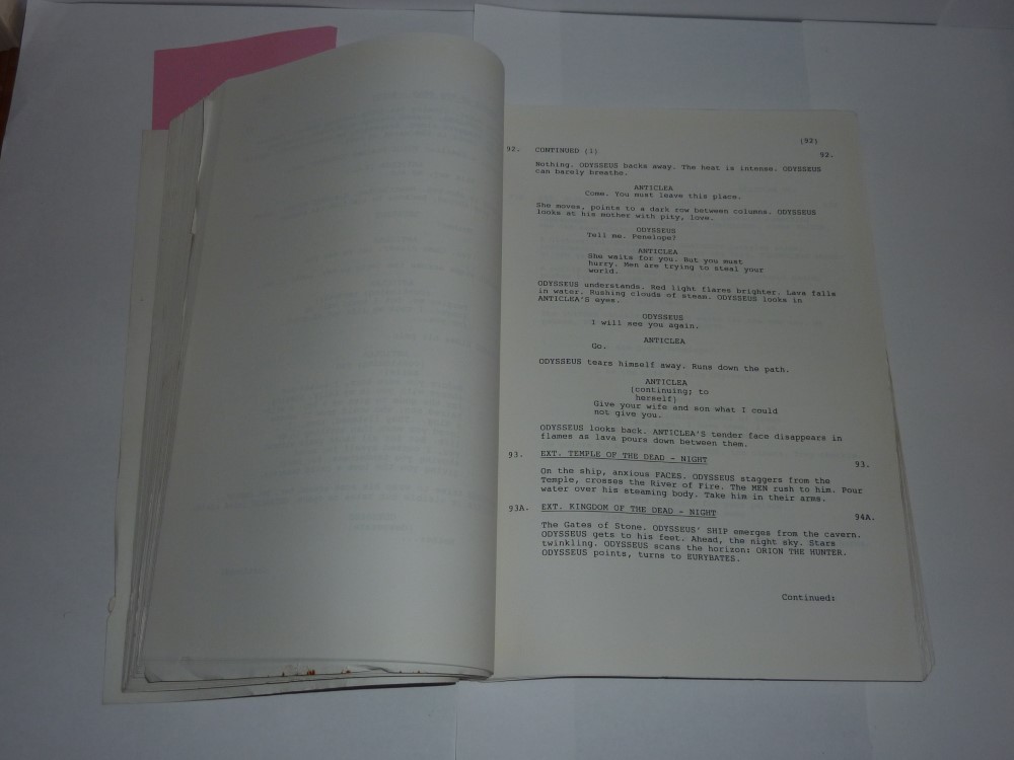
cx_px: 507
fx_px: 1084
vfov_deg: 38.7
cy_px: 380
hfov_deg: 50.1
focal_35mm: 37
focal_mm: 6.1
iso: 100
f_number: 3.6
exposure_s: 1/30
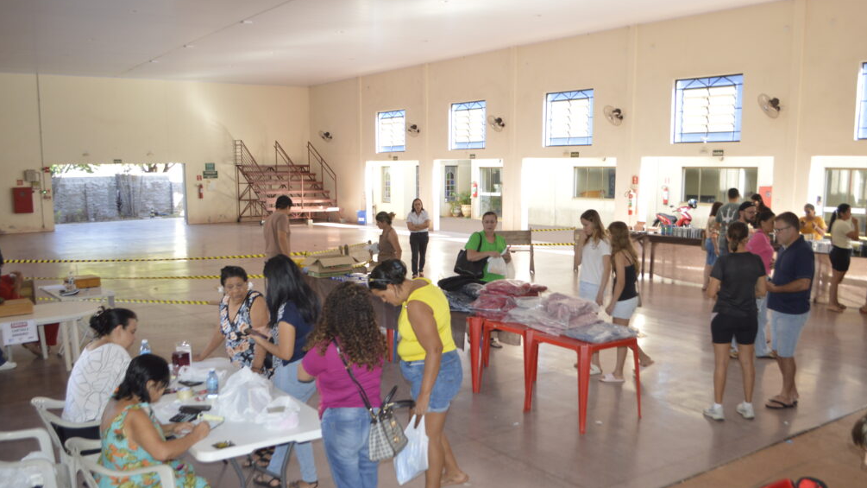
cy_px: 288
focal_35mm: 32
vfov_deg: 36.6
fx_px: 736
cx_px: 438
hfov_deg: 61.0
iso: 400
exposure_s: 1/100
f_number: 4
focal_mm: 20
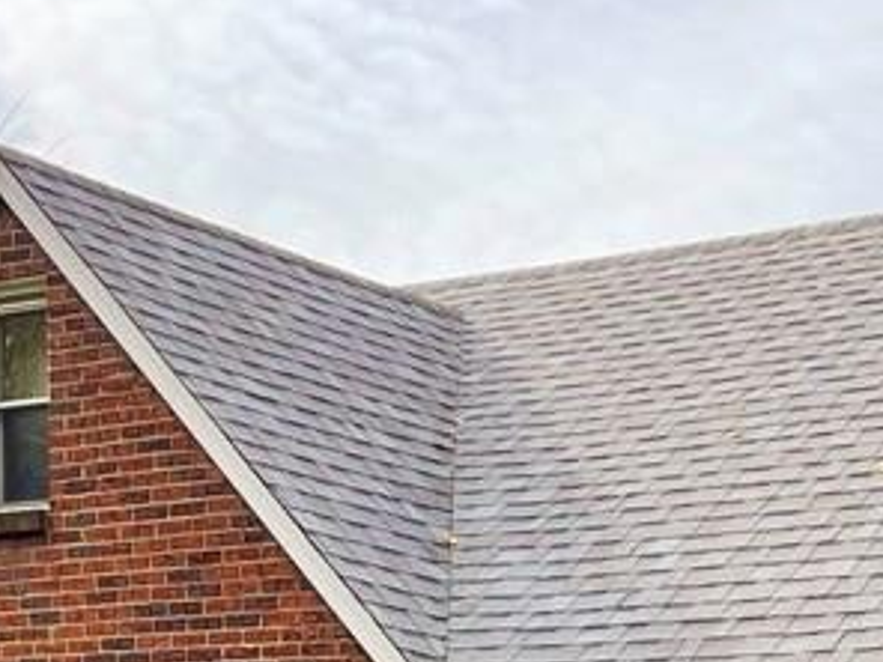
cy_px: 972
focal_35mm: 90
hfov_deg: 21.3
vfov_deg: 15.3
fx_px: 2296
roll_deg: -0.5
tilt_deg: -3.7
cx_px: 794
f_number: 1.6
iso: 32
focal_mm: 4.2
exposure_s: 1/1247
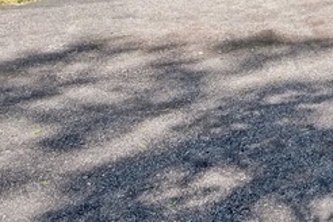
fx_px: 694
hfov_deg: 20.1
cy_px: -223
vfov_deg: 14.9
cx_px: 587
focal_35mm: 75
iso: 250
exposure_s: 1/110
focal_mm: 11
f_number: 8
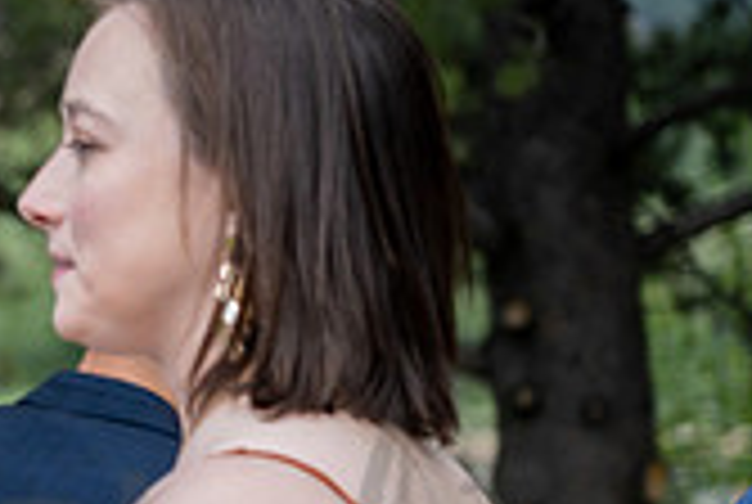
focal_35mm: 333
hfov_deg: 6.1
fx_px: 6968
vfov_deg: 4.1
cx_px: -540
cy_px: 533
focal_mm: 96
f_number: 4
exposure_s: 1/800
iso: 500
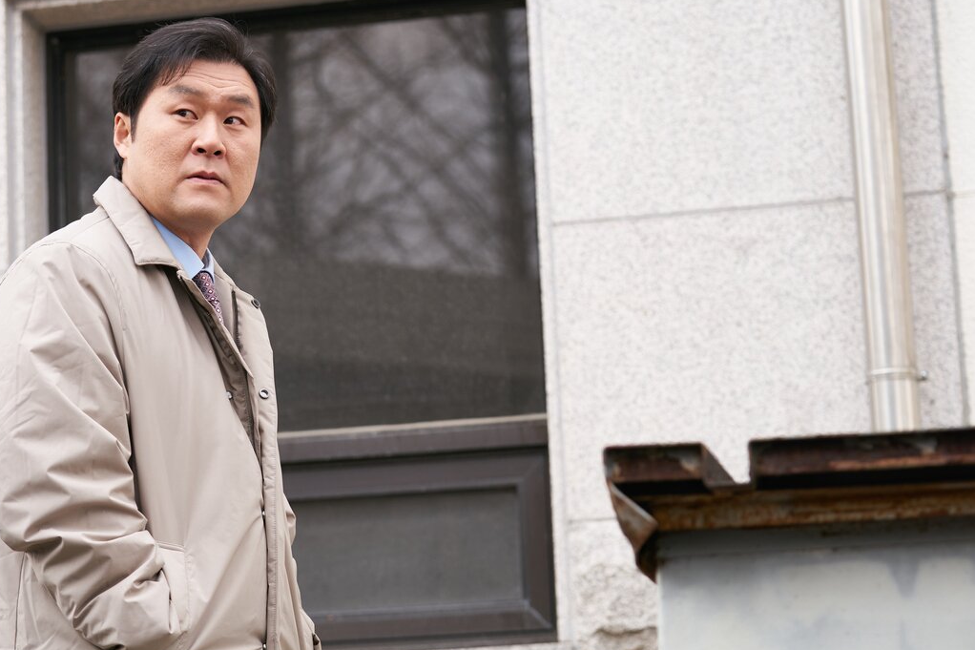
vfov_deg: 12.3
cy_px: 357
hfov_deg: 18.4
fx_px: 3006
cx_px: 333
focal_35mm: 111
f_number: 4
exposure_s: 1/320
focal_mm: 81
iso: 200
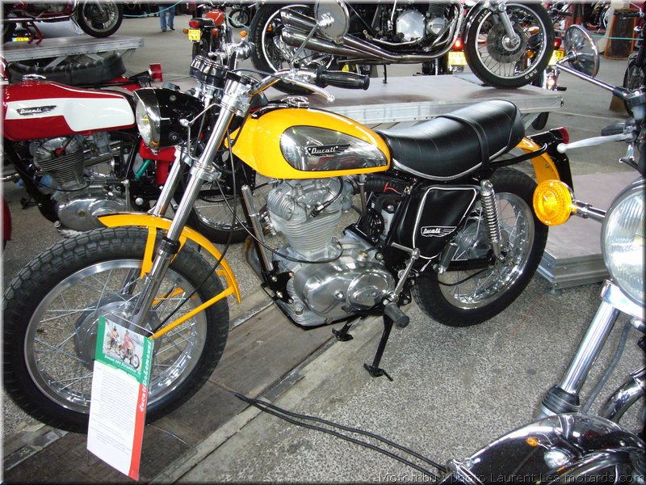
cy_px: 242
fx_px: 597
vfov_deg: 44.2
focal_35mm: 32
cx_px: 323
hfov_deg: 56.8
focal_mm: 5.2
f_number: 2.9
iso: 200
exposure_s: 1/30
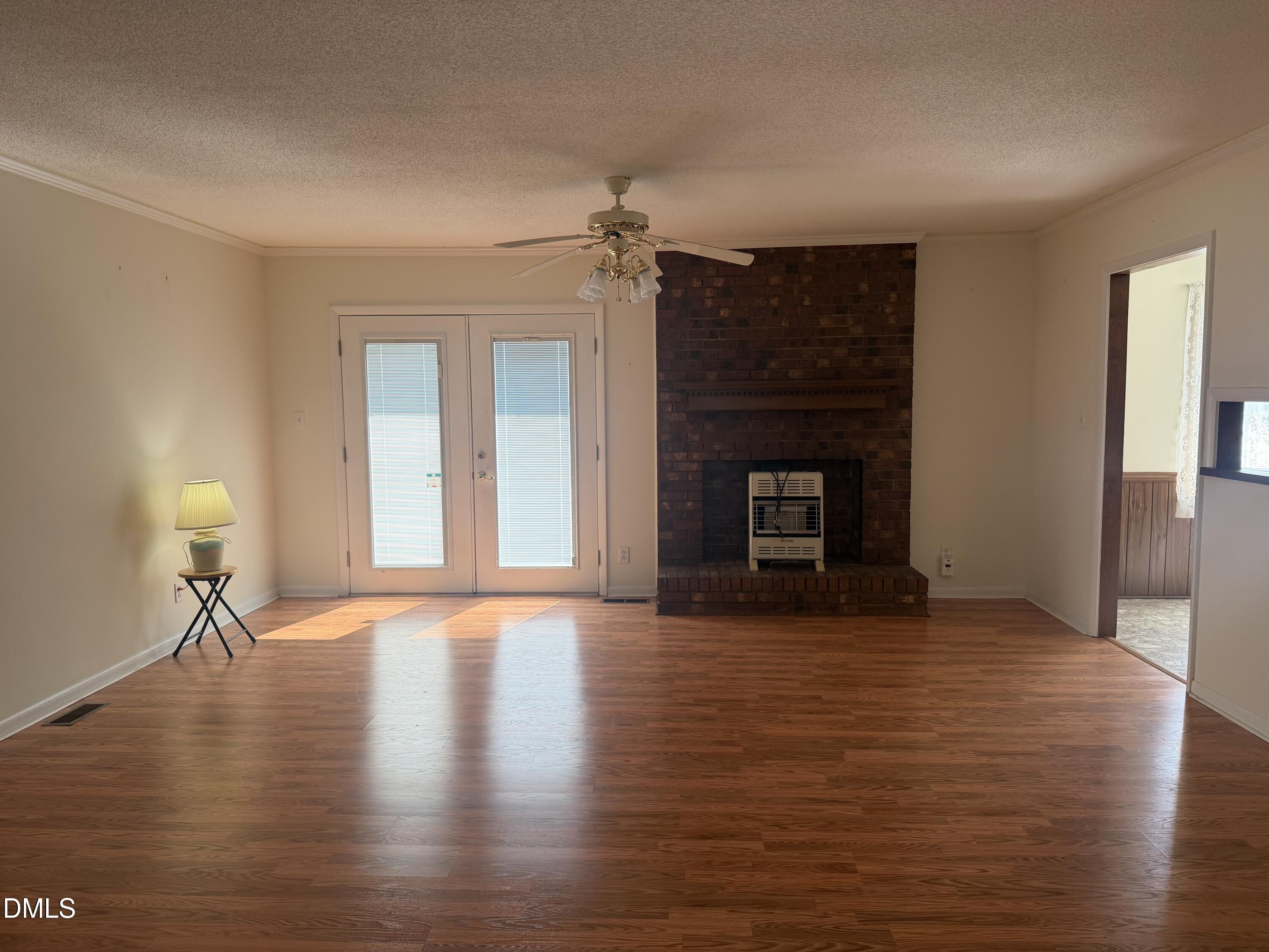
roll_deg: +0.4
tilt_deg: -4.9
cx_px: 634
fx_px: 880
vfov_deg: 56.8
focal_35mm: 24
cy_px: 476
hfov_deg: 71.6
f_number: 1.78
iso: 125
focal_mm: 6.76
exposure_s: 1/201
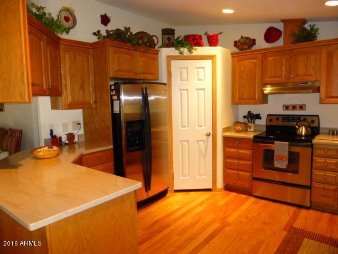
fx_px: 244
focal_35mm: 25
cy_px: 127
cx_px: 169
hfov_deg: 69.4
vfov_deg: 54.9
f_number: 3.1
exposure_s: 1/60
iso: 800
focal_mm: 4.5
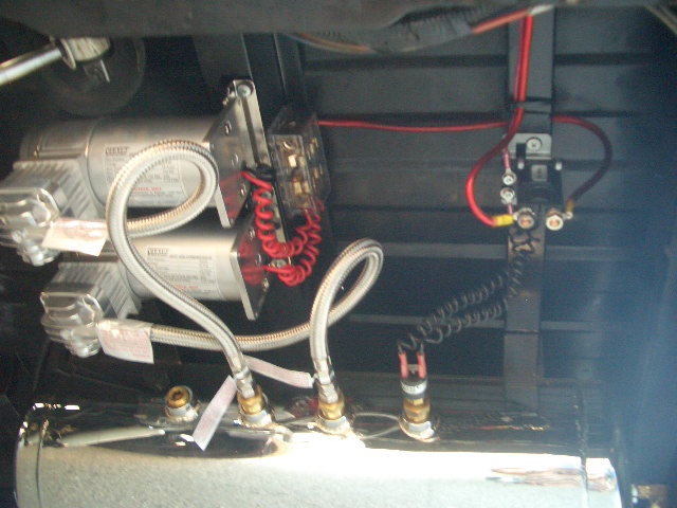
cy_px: 254
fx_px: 685
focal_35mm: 35
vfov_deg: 40.7
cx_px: 338
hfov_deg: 52.6
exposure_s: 1/13
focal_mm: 5.8
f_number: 2.6
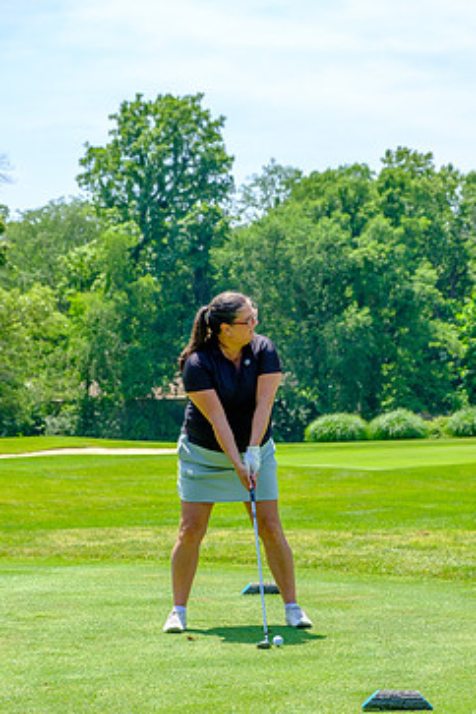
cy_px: 427
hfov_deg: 13.3
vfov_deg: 19.8
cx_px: 273
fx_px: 2043
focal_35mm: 103
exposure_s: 1/250
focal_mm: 55
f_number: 5.6
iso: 200
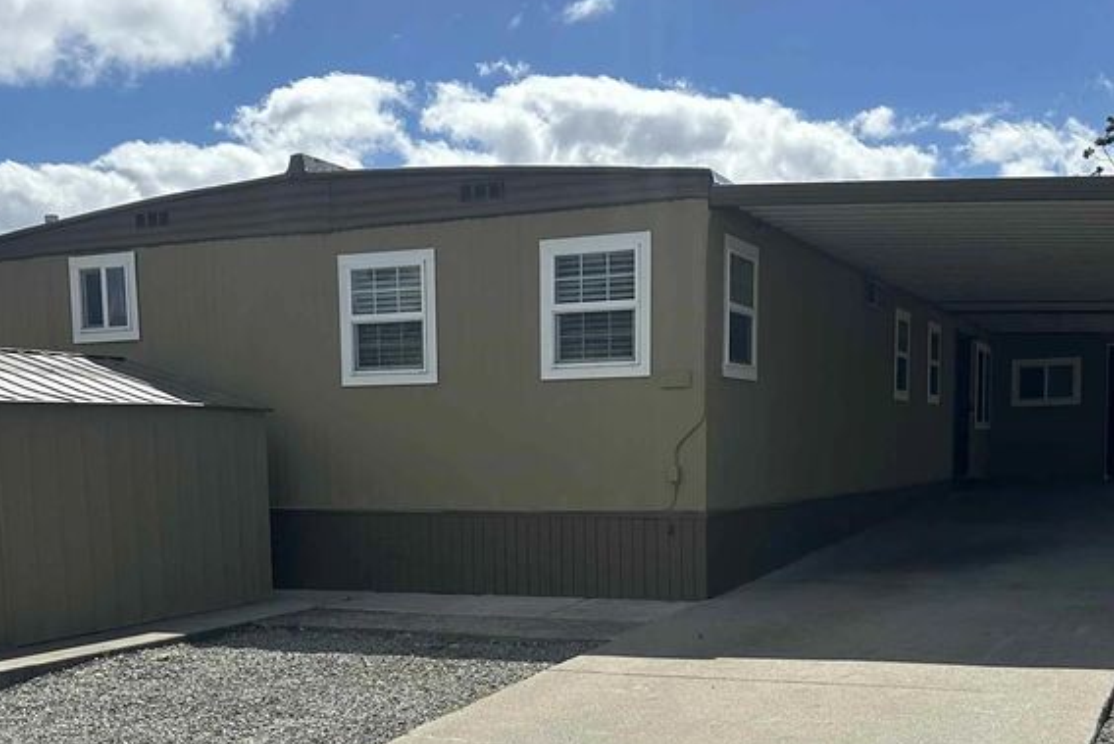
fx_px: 1393
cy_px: 579
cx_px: 551
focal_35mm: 45
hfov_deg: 43.6
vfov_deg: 29.3
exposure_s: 1/7042
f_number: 1.78
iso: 80
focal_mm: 6.86
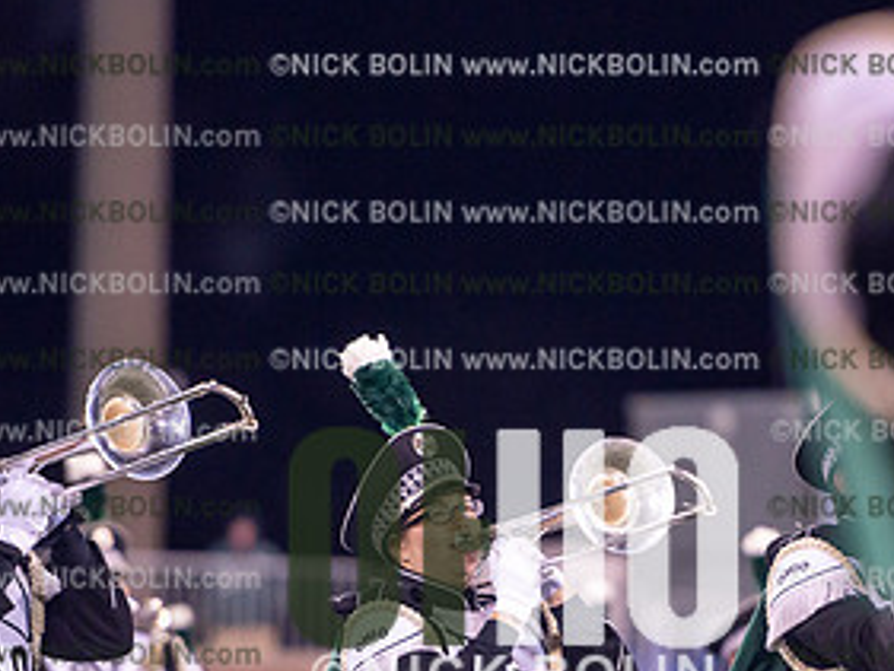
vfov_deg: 3.7
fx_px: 10257
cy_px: 580
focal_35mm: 397
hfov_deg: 5.0
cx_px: 512
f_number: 2.8
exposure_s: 1/1250
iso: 2500
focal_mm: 200
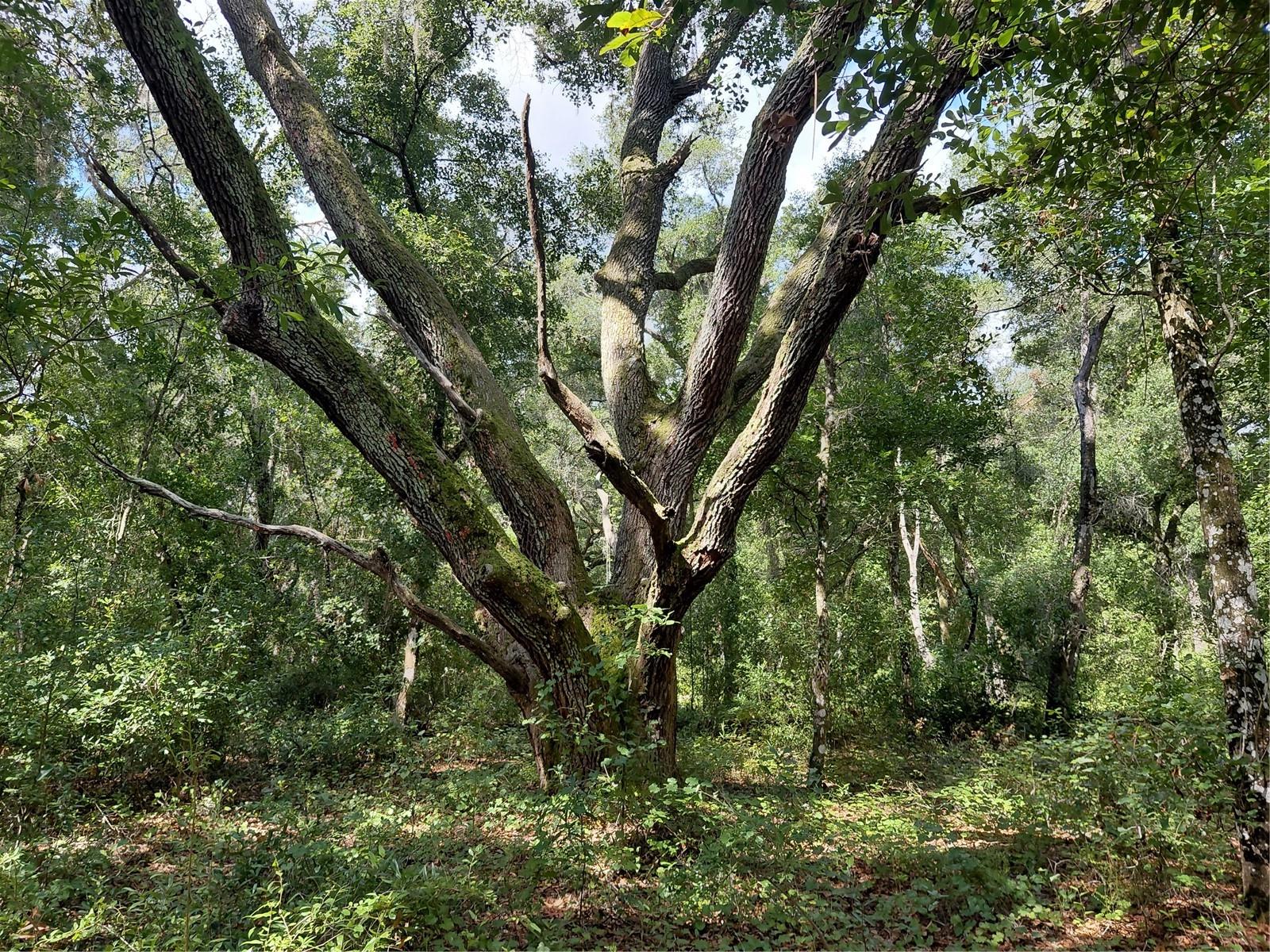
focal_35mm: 25
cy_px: 476
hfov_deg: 69.4
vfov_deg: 54.9
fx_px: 917
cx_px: 635
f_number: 1.8
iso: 50
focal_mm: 4.69
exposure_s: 1/321
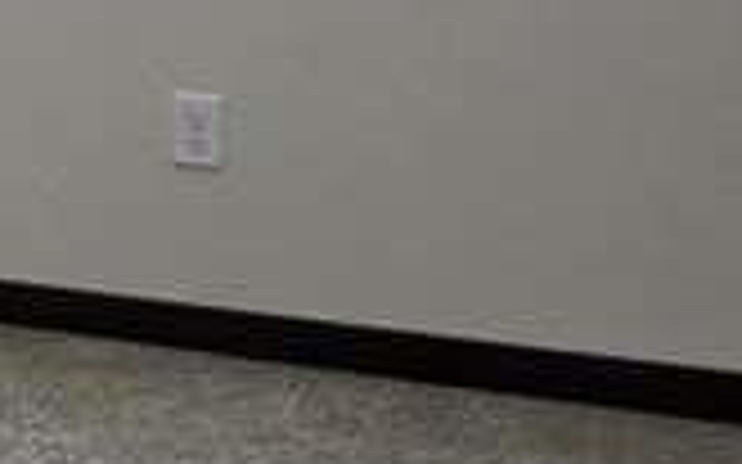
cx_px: -1012
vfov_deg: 11.6
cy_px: -266
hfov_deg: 14.0
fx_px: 2163
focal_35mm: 107
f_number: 2.2
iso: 50
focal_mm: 2.2
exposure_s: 1/125
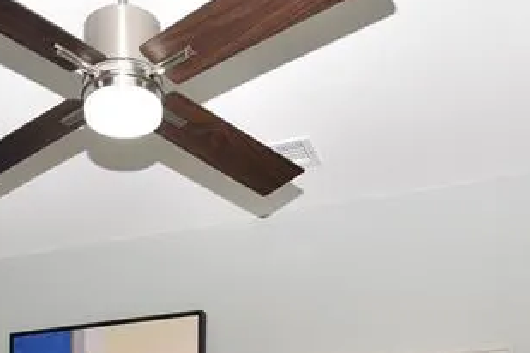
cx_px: 180
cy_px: 552
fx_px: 780
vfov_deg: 21.0
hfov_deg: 37.2
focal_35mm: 53
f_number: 5.6
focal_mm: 16
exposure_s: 1/60
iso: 400
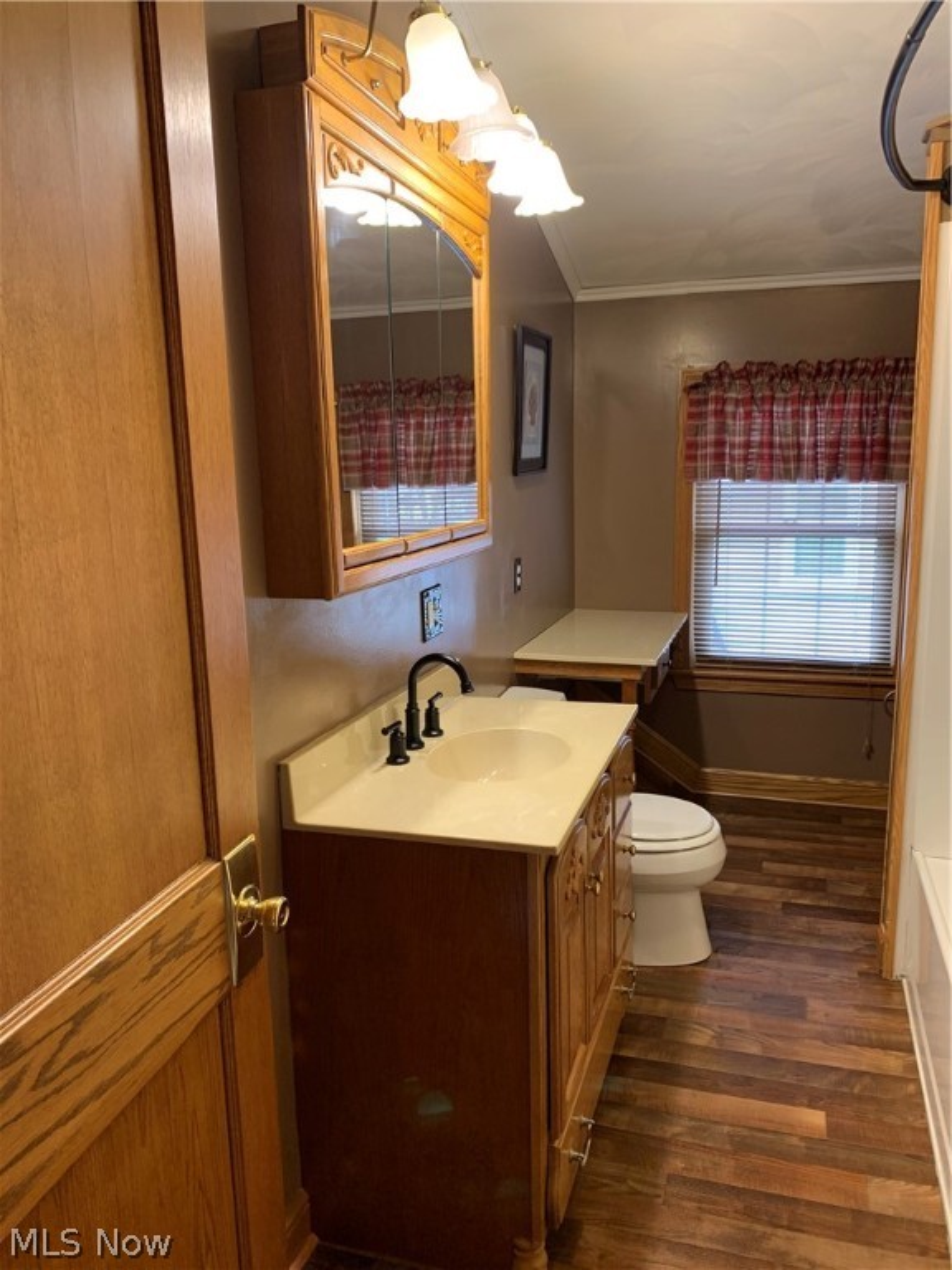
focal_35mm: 26
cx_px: 476
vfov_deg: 67.3
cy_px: 635
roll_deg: +0.4
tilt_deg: -10.2
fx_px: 953
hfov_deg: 53.1
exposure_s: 1/60
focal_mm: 4.25
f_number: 1.8
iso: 125
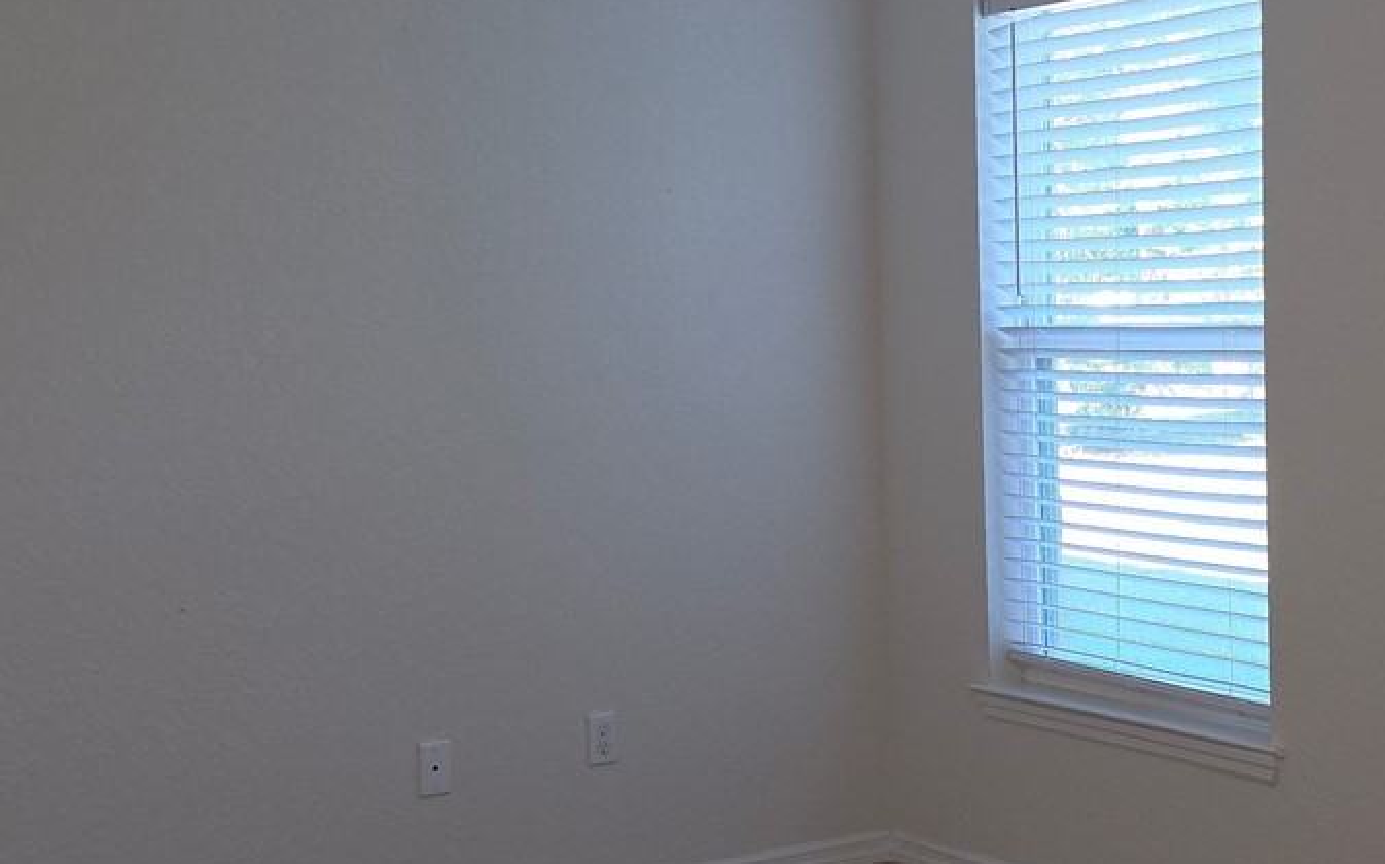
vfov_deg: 22.3
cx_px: 840
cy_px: 463
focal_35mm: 58
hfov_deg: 35.0
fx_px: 2188
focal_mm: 6.5
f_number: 1.4
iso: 64
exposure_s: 1/60
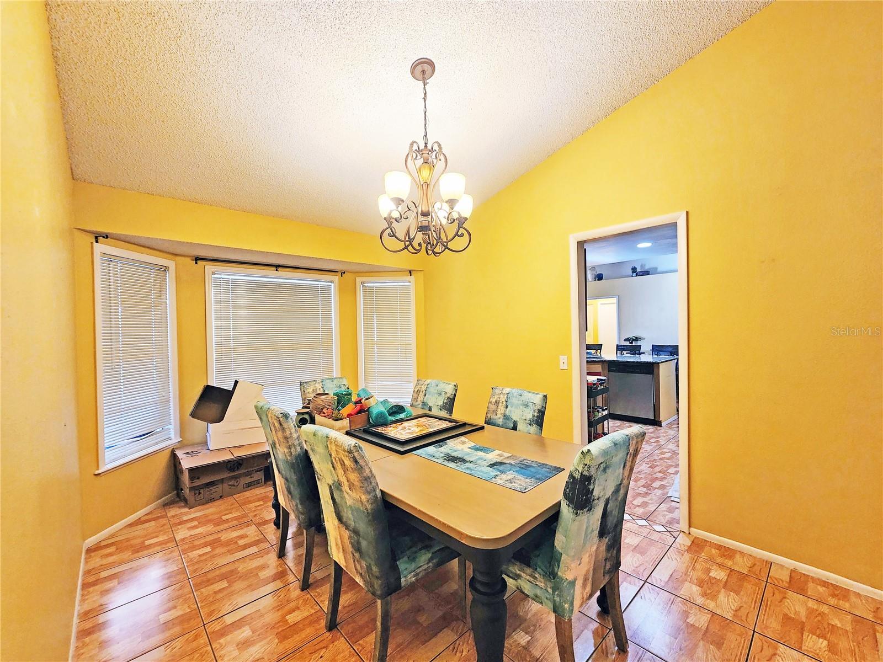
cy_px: 331
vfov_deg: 89.9
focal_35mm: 13
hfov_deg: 106.2
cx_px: 442
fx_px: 332
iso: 200
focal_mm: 2.2
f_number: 2.2
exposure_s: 1/60
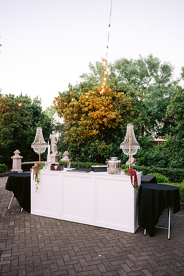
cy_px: 138
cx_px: 92
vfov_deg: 65.5
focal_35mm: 28
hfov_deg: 46.4
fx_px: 215
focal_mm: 28
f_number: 3.2
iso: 1250
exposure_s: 1/40
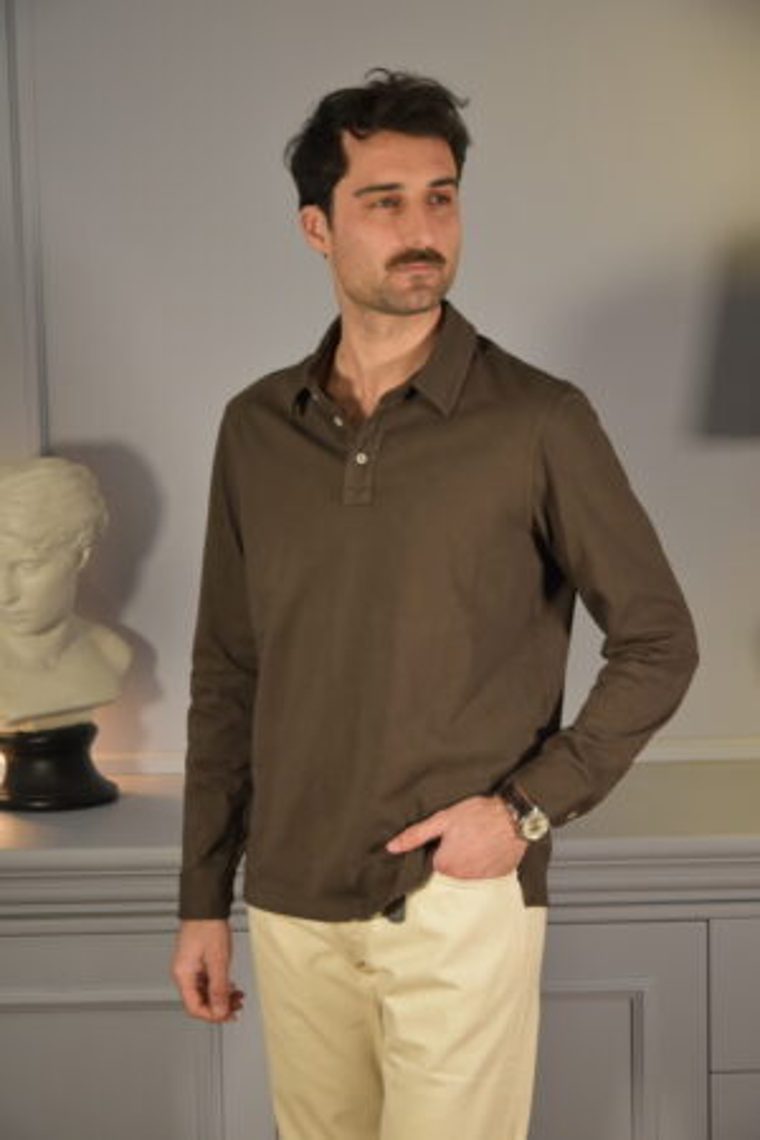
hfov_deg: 17.5
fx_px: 2470
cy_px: 570
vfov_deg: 26.0
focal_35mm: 78
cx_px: 380
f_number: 5
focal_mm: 52
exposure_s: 1/80
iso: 1600
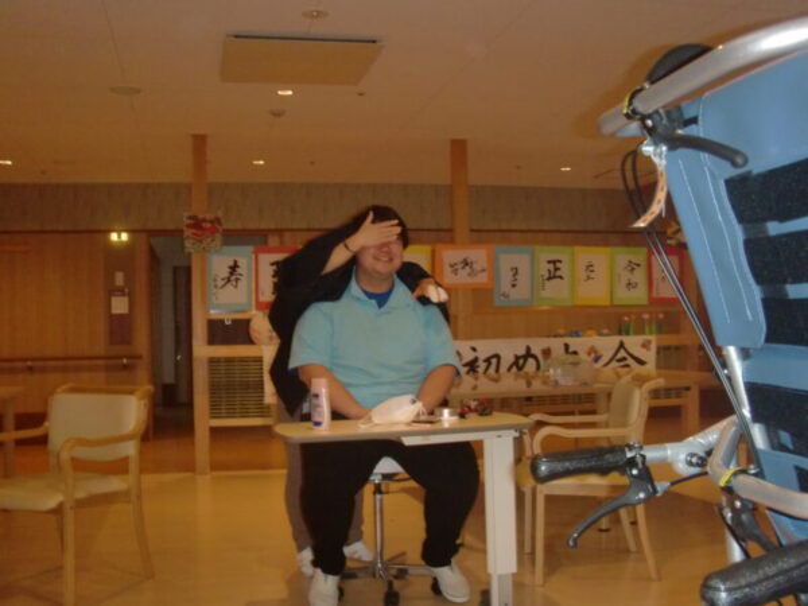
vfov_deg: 37.7
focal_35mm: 38
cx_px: 404
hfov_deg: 49.0
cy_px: 303
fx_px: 887
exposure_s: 1/60
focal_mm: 6.66
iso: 250
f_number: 3.9
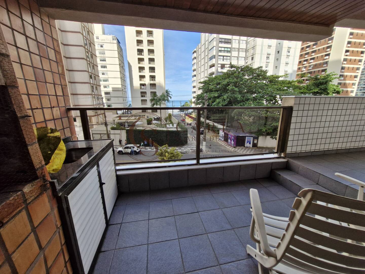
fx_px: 137
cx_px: 182
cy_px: 137
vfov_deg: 89.9
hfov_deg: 106.2
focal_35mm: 13
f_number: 2.2
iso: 50
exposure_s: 1/495
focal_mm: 1.74
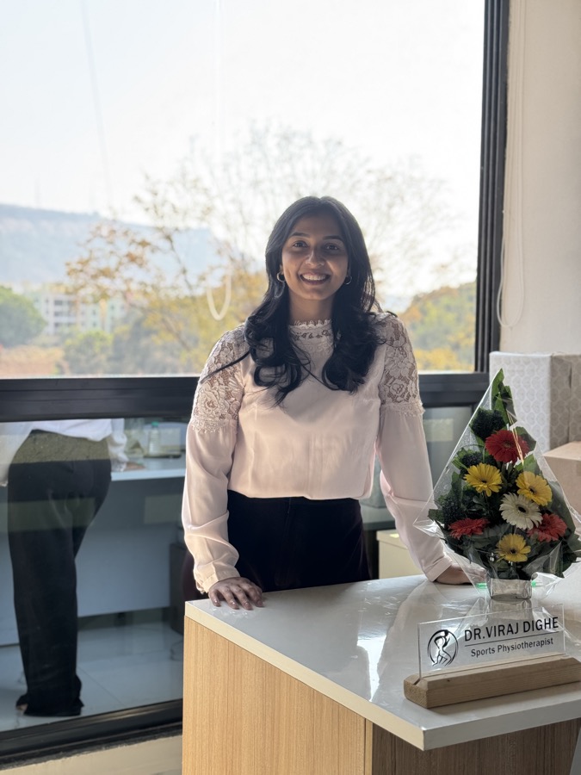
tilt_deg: -2.4
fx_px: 1074
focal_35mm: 48
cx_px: 290
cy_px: 388
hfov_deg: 30.3
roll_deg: +0.2
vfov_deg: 39.7
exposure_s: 1/349
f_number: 1.78
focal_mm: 6.76
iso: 64
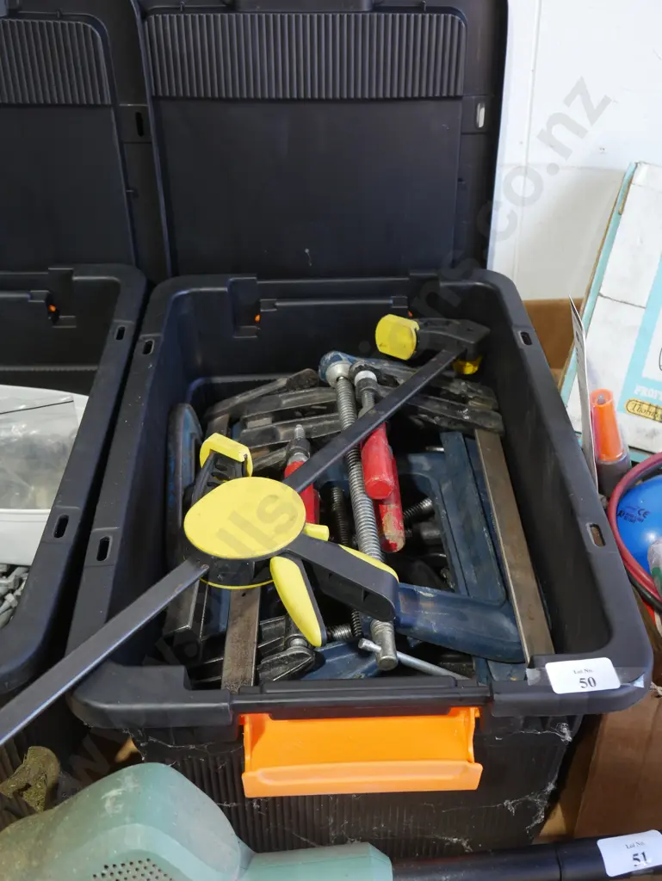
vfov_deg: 46.8
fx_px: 1019
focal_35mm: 40
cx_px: 331
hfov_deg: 36.0
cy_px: 440
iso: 500
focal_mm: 20
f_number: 4.4
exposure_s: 1/60
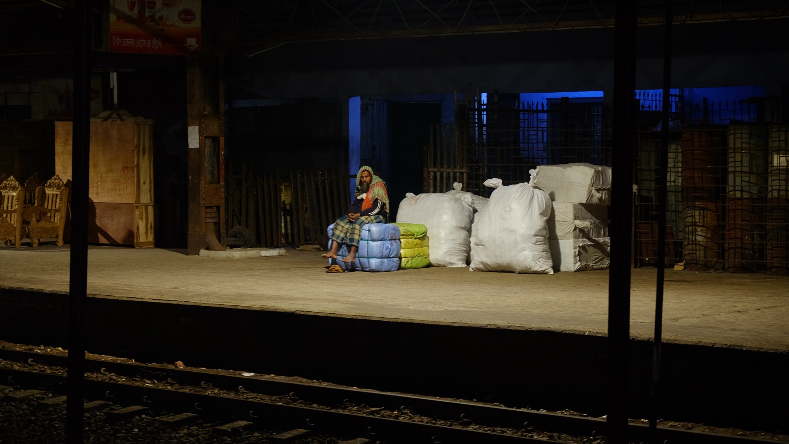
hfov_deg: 24.2
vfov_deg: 13.7
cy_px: 184
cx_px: 399
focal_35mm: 88
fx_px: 1841
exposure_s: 1/8
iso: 800
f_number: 4.5
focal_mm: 55
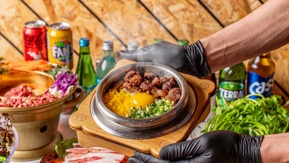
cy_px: 88
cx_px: 144
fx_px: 567
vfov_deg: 16.3
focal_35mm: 74
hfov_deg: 28.6
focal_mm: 70
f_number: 7.1
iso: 100
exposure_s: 1/125
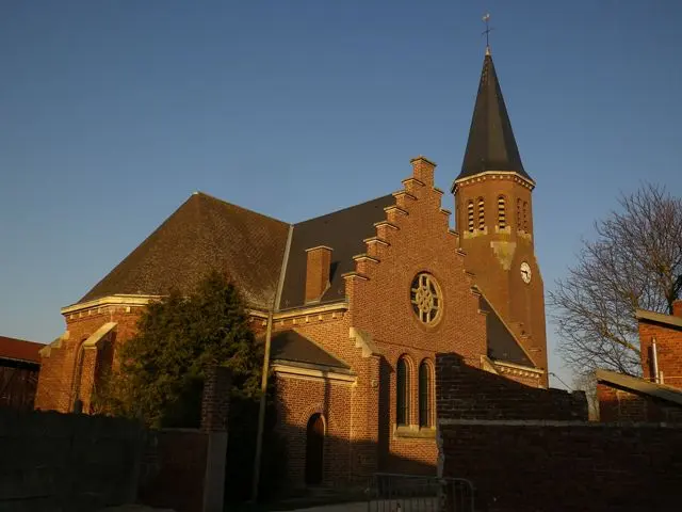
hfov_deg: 54.0
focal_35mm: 34
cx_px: 341
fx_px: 670
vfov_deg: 41.8
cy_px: 256
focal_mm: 6.1
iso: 80
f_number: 9.2
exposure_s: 1/125
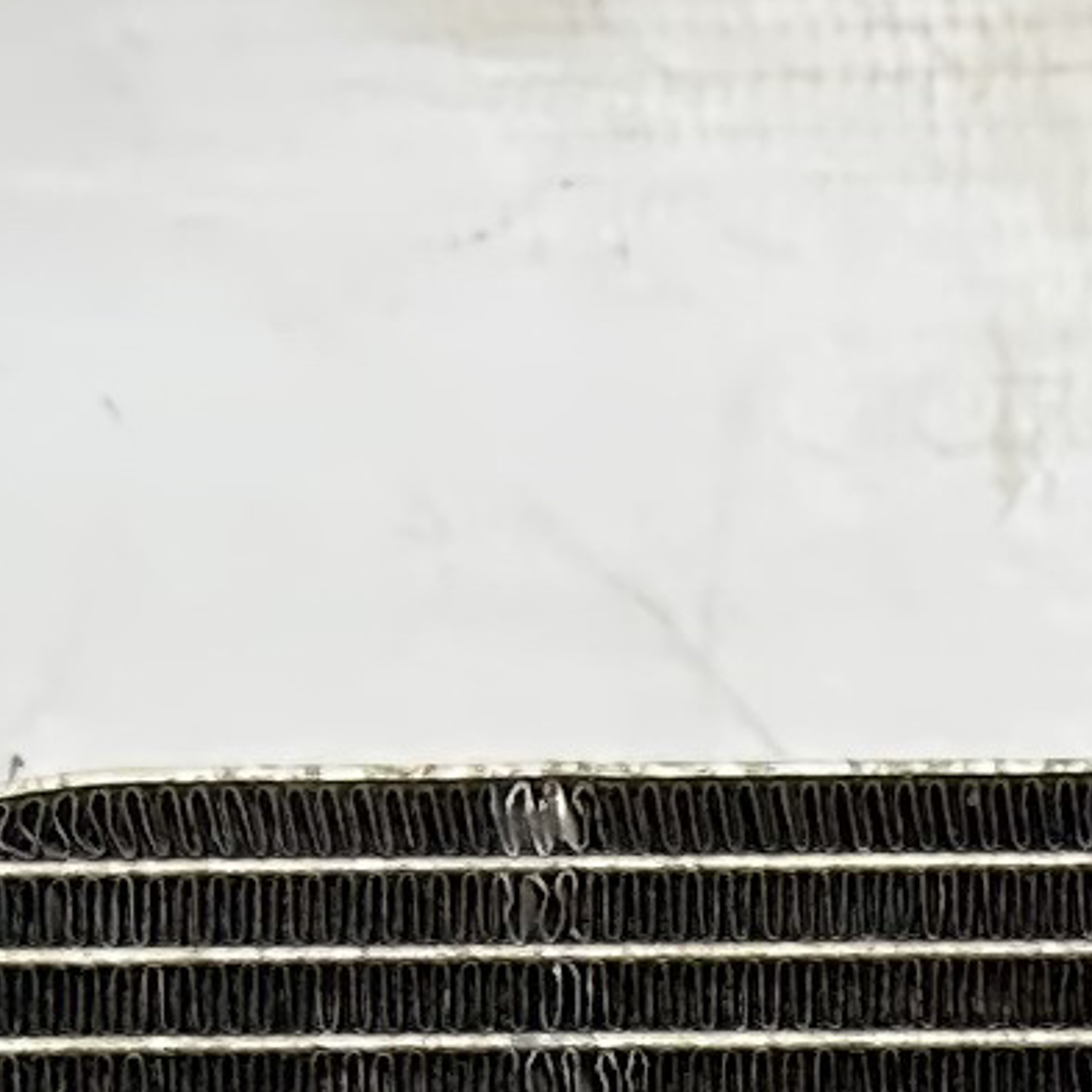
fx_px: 8423
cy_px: 3368
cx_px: 3521
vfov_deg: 6.7
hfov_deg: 6.6
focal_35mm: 236
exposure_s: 1/165
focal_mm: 5.7
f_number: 1.5
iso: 40
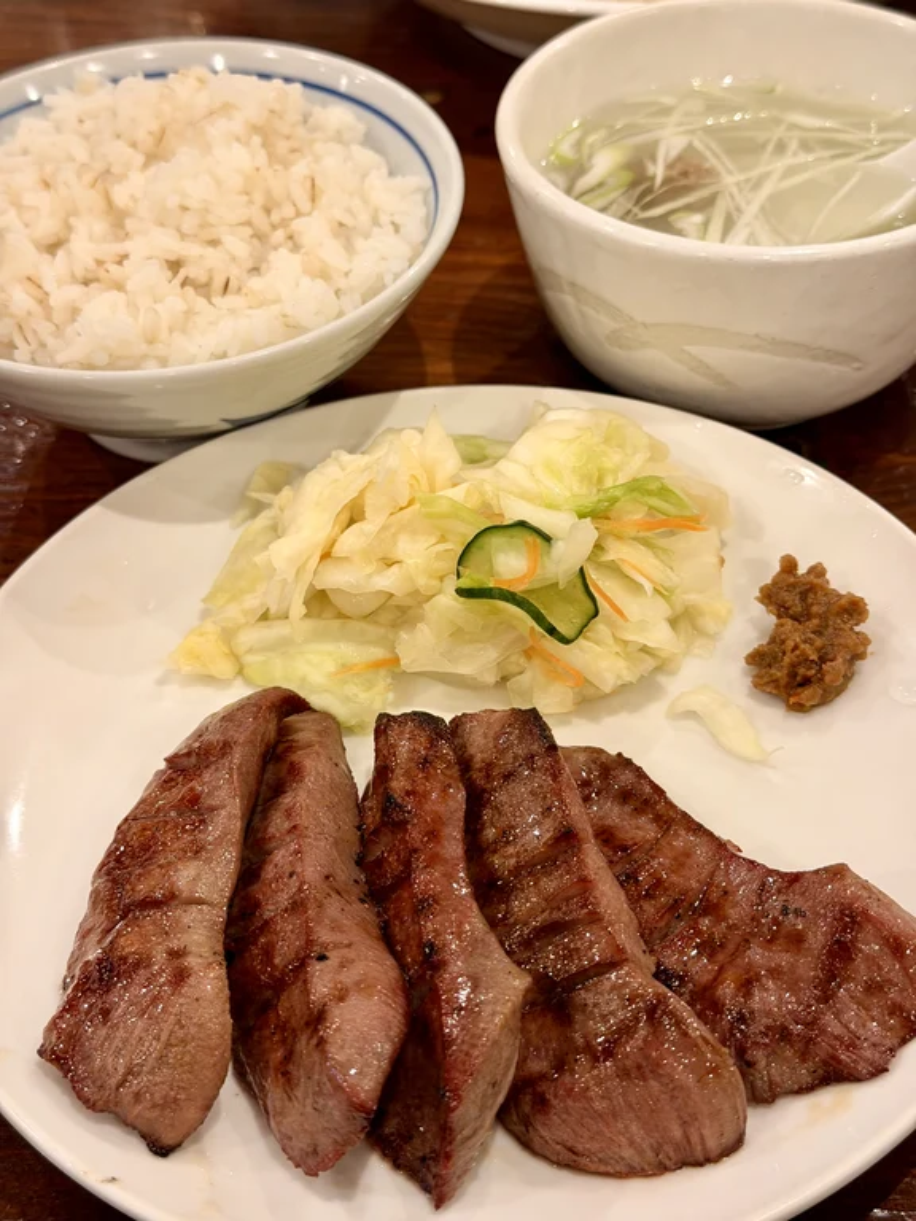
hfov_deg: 30.3
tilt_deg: -43.4
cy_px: 610
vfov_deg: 39.7
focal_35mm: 48
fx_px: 1694
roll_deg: +2.5
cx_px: 458
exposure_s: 1/50
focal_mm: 6.76
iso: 160
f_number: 1.78
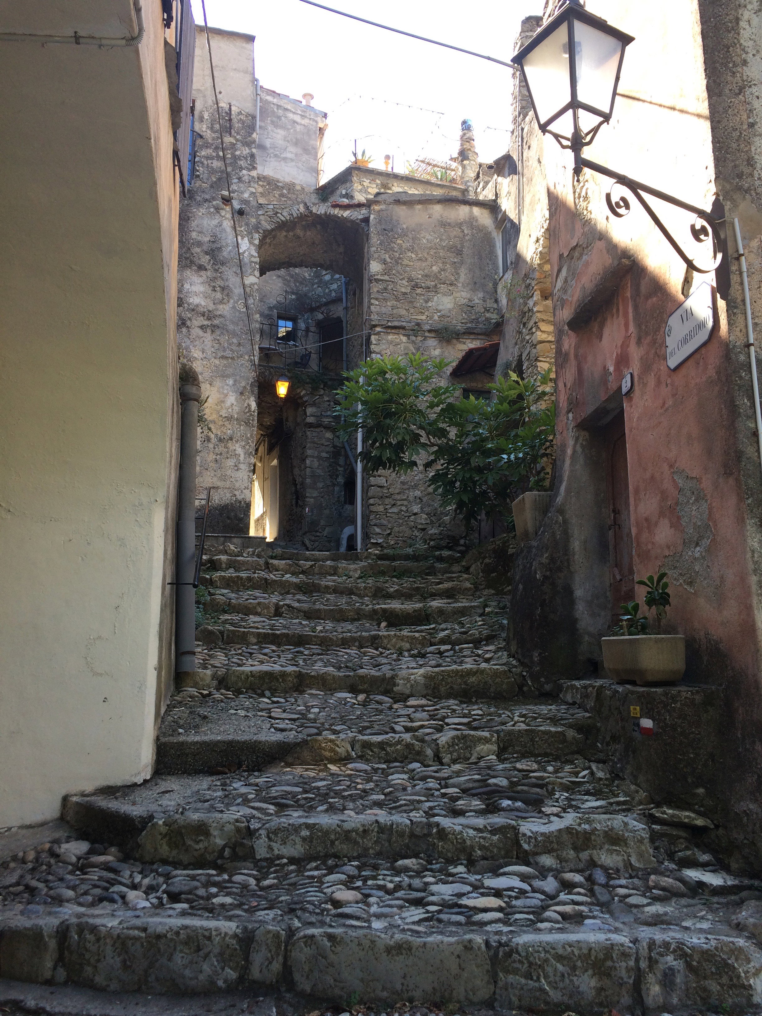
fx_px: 851
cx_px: 381
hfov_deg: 48.2
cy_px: 508
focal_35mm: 29
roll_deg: +1.9
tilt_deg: +12.0
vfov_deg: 61.7
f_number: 2.2
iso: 32
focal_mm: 4.15
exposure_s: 1/196
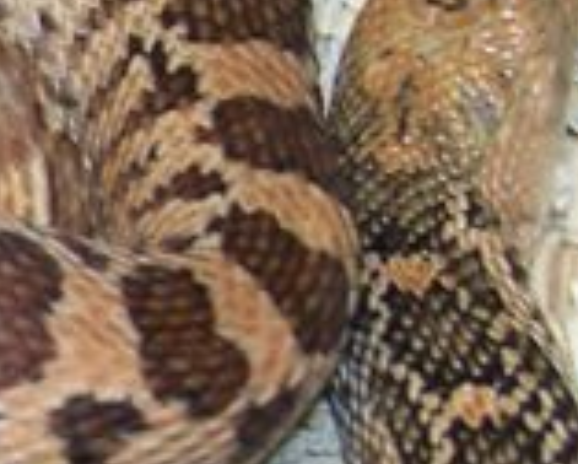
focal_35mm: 172
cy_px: 497
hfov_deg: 10.6
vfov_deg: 8.9
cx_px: -427
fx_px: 2946
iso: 80
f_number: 2.7
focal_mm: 6
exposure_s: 1/64
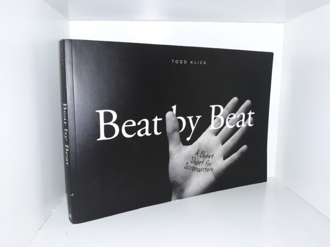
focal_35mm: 28
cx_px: 165
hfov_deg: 63.4
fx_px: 267
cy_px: 124
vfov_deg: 49.7
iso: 50
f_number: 1.7
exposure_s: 1/60
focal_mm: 3.7
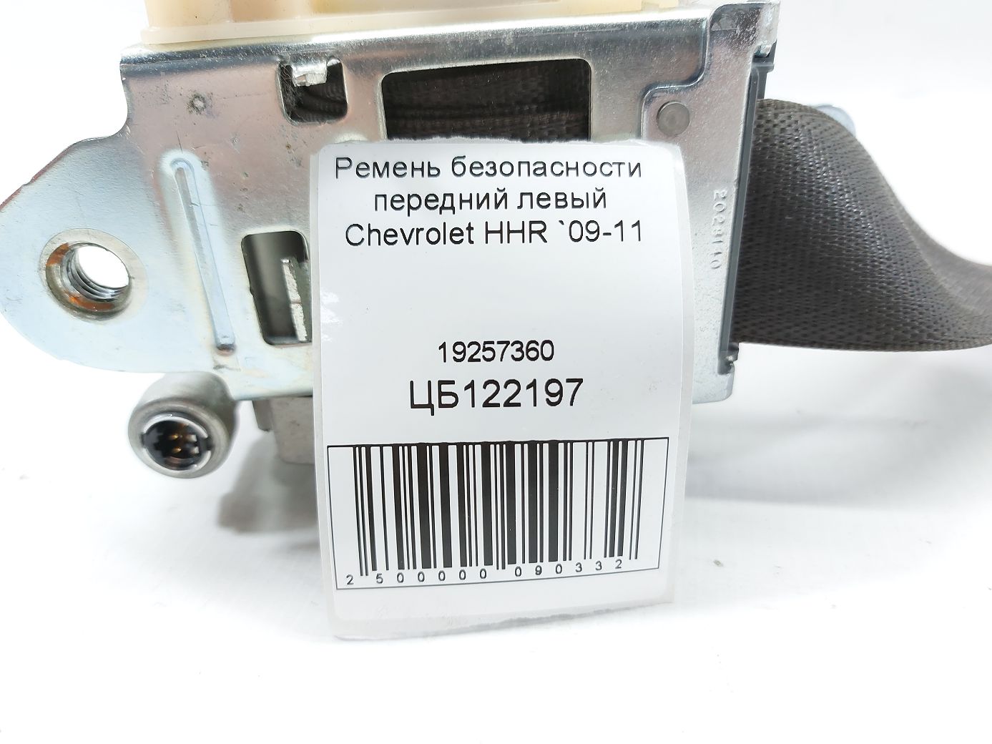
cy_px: 372
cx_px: 496
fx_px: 688
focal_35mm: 24
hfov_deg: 71.6
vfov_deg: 56.8
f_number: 1.8
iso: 100
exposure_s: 1/50
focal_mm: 5.23
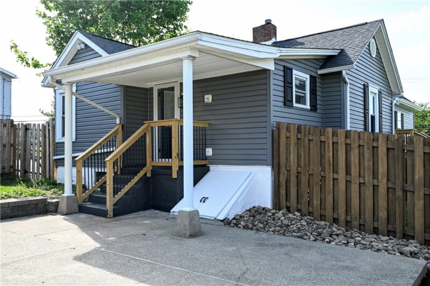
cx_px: 215
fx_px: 376
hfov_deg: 59.5
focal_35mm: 32
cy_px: 143
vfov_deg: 41.7
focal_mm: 21
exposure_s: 1/100
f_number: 7.1
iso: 100
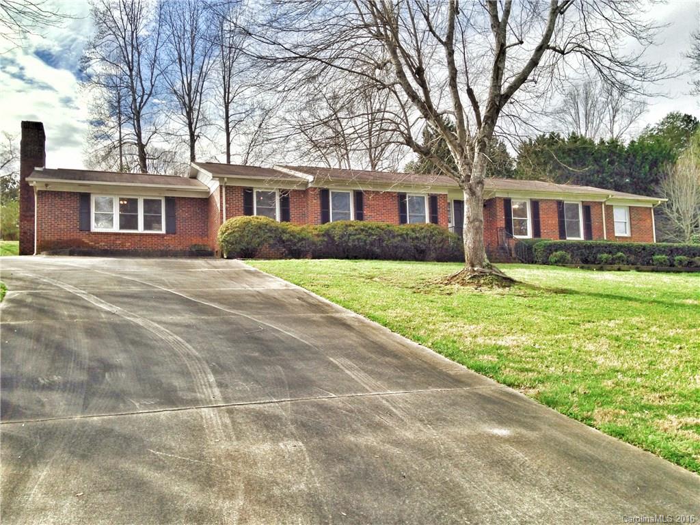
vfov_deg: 42.9
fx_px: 667
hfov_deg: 55.4
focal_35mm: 33
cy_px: 262
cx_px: 350
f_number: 2.4
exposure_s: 1/985
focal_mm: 4.12
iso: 50
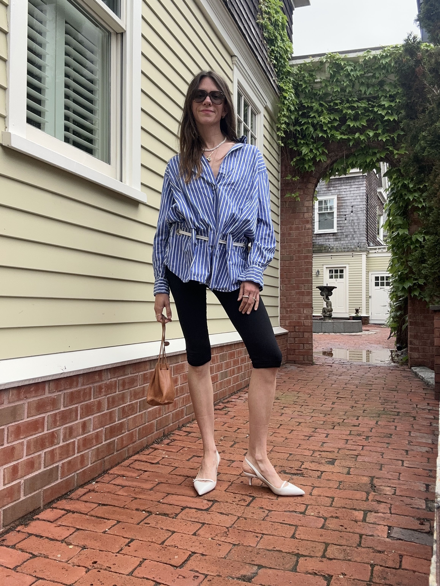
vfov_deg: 60.0
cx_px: 220
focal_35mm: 30
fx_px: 508
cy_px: 293
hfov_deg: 46.8
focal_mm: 2.69
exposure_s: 1/530
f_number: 1.9
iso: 25
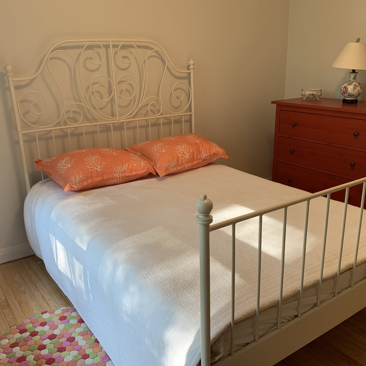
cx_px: 198
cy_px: 188
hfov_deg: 51.0
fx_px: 383
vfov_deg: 51.1
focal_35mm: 32
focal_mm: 4.25
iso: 50
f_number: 1.8
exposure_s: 1/60
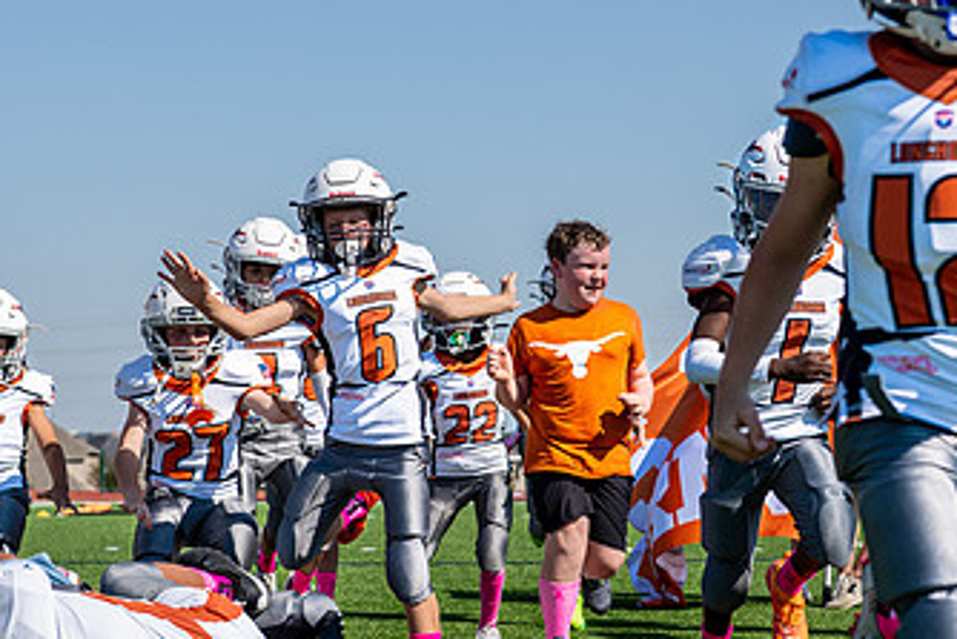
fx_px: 2766
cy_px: 272
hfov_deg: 19.6
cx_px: 420
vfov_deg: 13.2
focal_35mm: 104
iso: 100
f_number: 4
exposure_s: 1/1250
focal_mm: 50
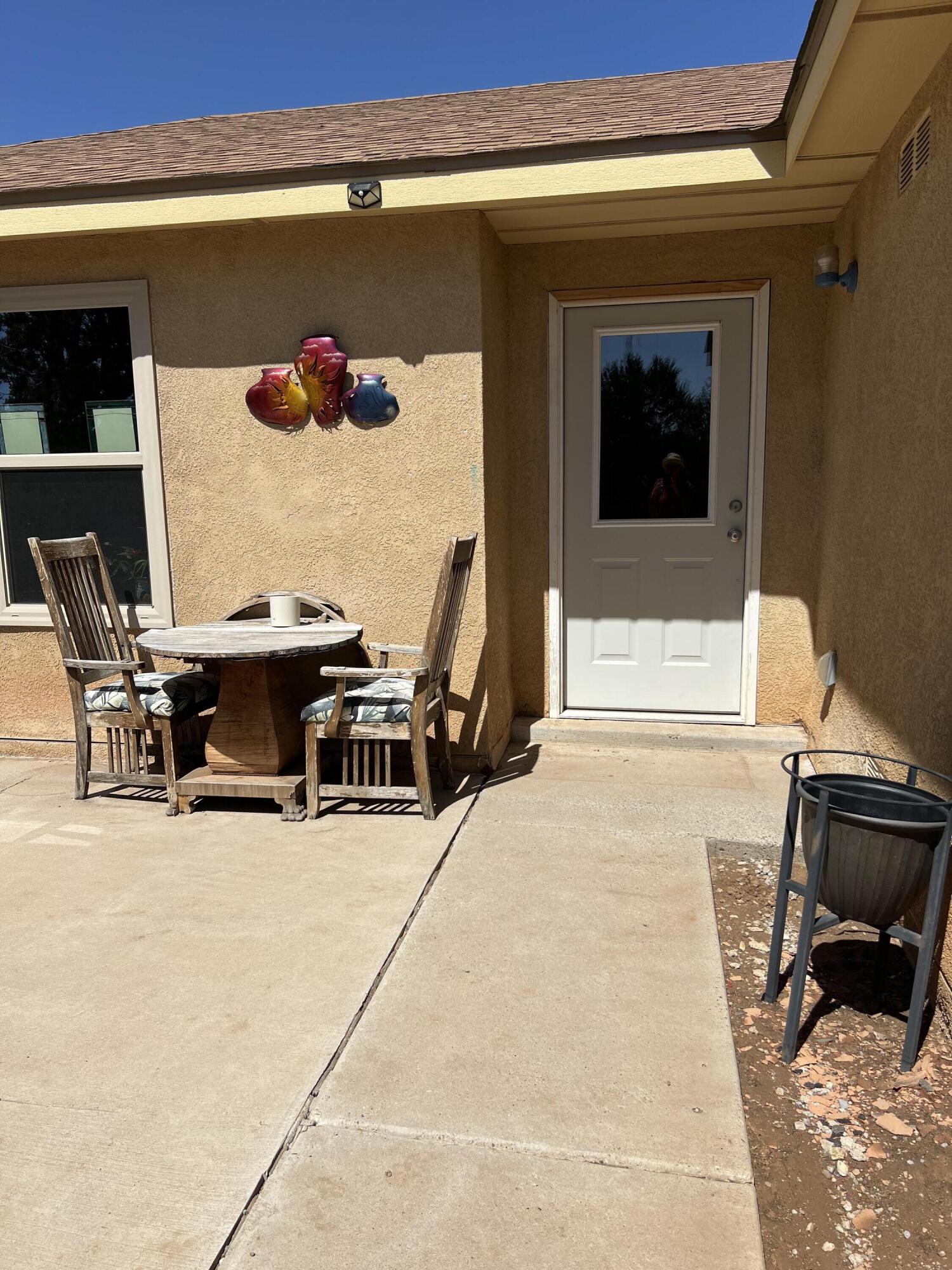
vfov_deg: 67.3
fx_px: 953
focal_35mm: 26
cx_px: 476
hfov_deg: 53.1
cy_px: 635
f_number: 1.5
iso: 50
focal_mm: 5.7
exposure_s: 1/6993
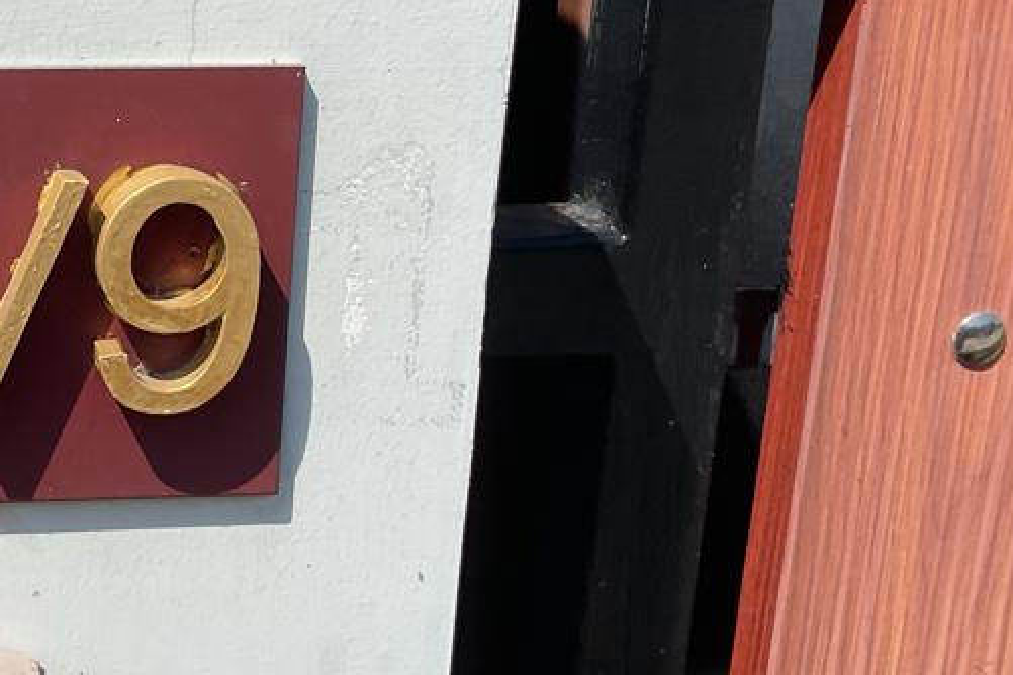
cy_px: 202
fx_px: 1941
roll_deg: +1.6
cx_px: -70
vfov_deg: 19.6
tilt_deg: -16.9
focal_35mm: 69
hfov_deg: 27.1
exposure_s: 1/3322
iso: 16
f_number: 1.8
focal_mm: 3
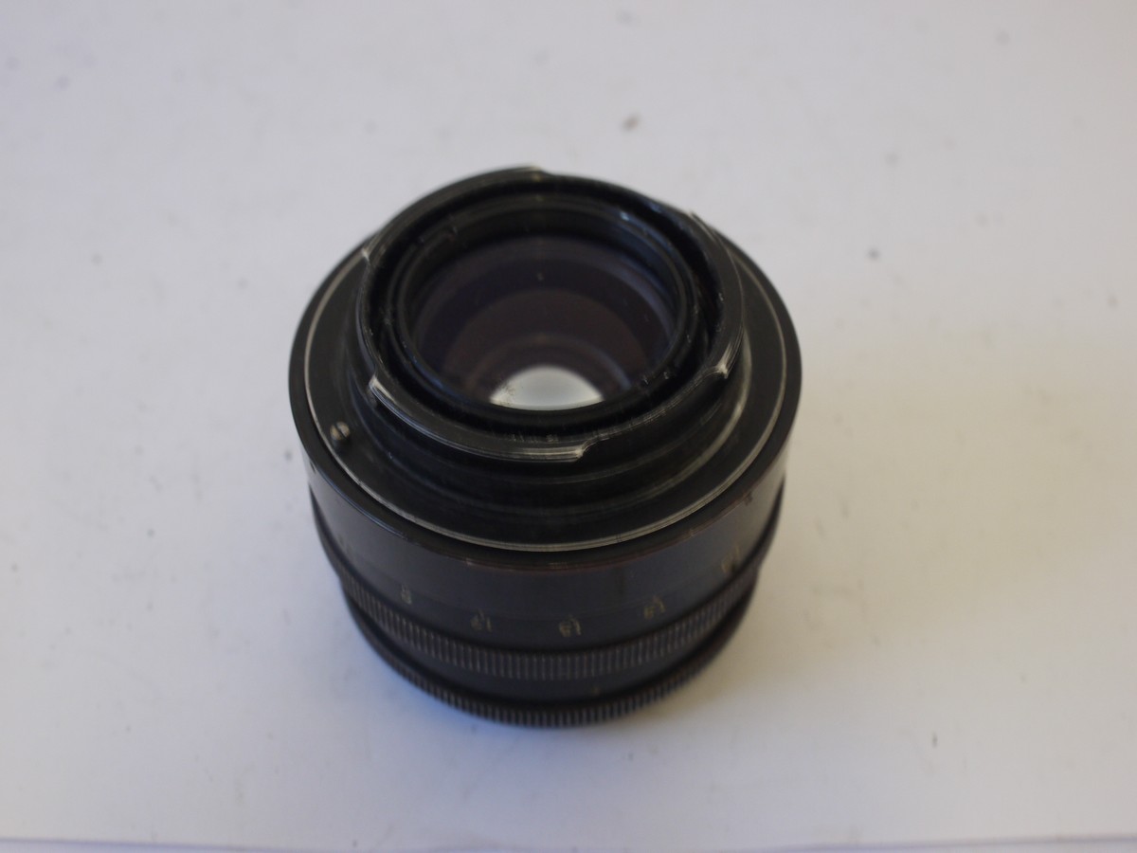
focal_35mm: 60
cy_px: 426
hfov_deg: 32.2
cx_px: 568
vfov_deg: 24.4
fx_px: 1971
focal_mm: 30
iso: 400
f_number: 7.1
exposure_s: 1/3.2
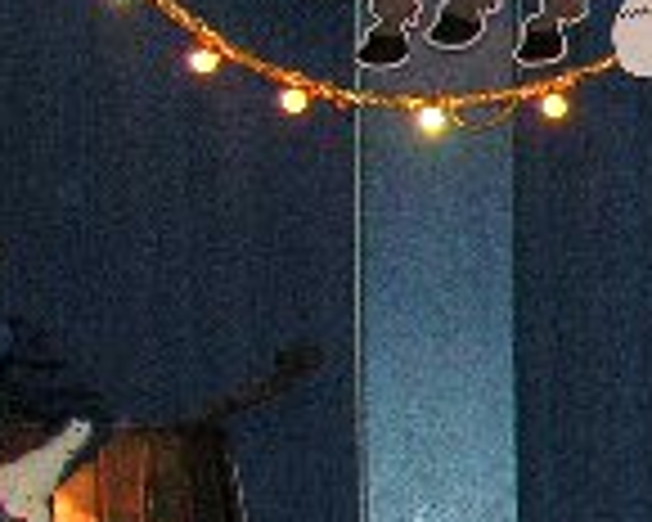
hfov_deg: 9.1
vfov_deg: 8.2
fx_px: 3628
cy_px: 504
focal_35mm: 188
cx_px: 1646
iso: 200
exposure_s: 1/60.1
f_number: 4
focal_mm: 8.9
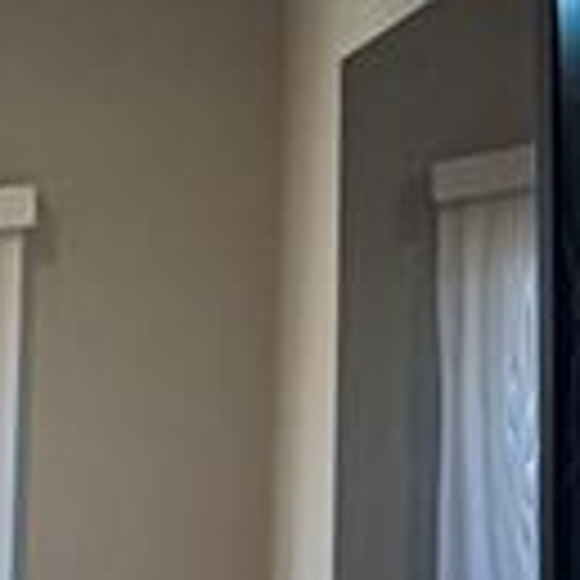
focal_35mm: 197
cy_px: 1003
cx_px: -1030
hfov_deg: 7.9
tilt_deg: -8.3
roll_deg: +1.7
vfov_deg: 8.6
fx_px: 3734
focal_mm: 6.76
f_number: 1.78
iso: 250
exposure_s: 1/120
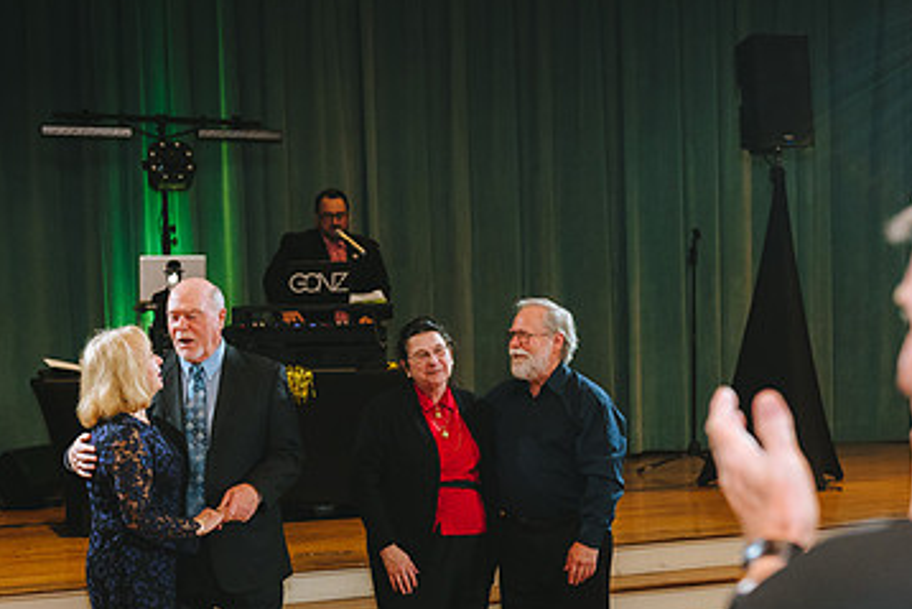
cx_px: 527
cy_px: 480
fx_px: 1723
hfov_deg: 29.6
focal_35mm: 68
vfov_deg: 19.8
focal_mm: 42
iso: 1250
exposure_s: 1/160
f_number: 3.5
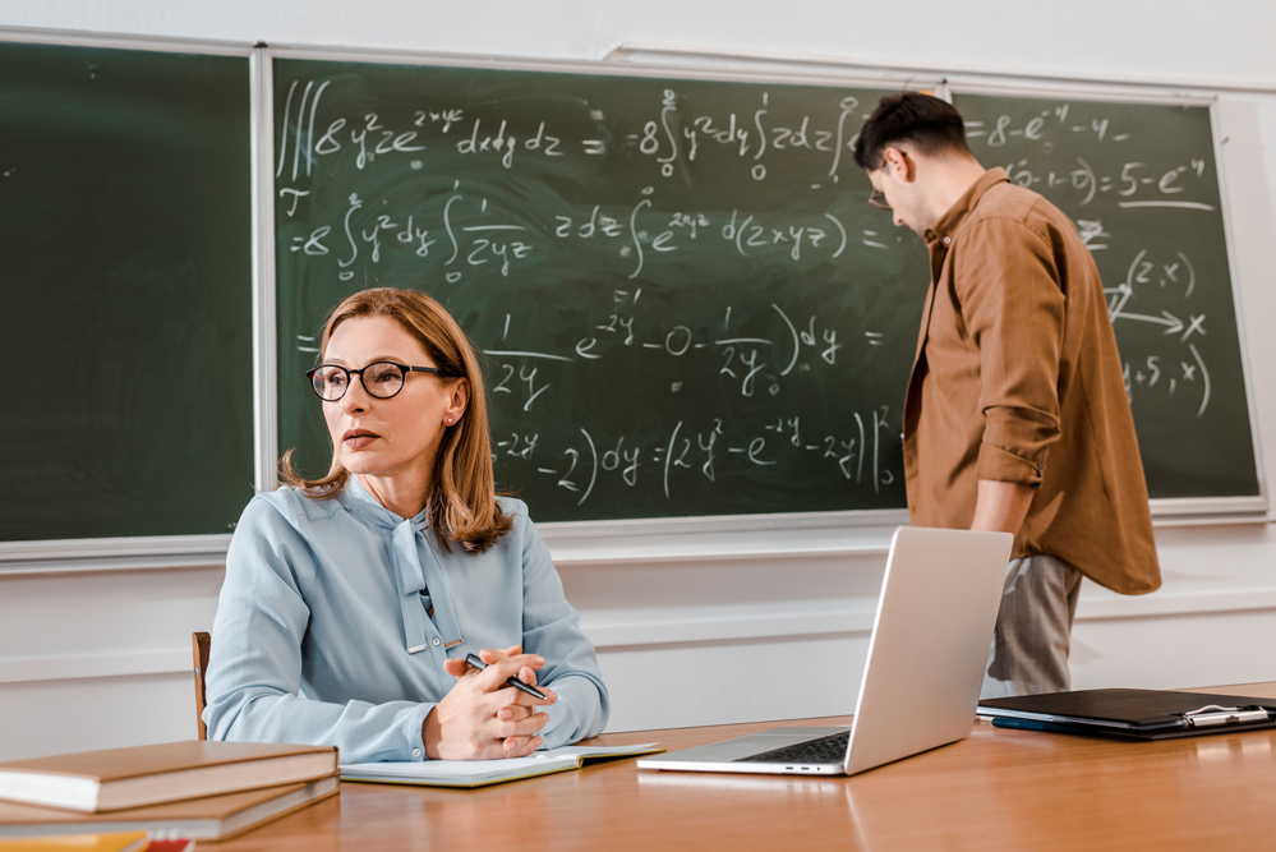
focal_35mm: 35
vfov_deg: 37.9
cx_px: 638
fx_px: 1241
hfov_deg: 54.4
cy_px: 426
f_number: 3.5
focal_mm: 35
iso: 125
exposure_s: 1/200
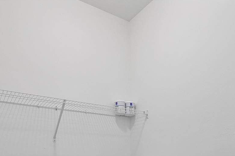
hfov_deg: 57.2
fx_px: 215
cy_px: 159
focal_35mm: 33
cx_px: 125
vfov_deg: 35.7
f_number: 8
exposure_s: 1/20
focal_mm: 16
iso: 500
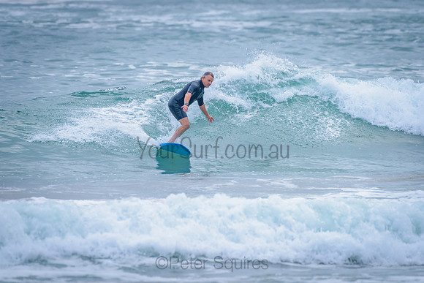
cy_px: 110
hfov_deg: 3.4
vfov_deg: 2.2
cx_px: 187
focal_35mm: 613
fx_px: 7220
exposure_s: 1/2000
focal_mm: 500
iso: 800
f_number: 5.6
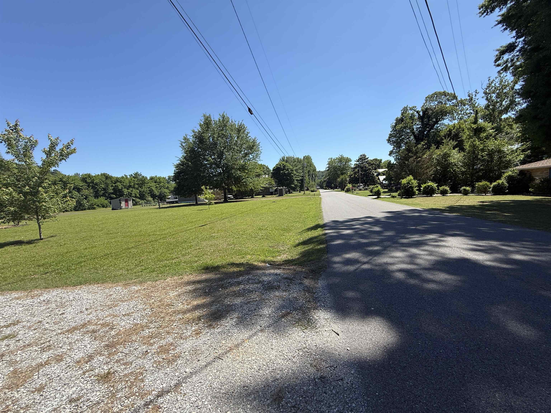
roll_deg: +3.0
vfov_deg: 85.7
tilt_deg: -2.4
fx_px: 223
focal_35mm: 14
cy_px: 206
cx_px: 276
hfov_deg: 102.1
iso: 50
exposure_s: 1/1464
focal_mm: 2.22
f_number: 2.2
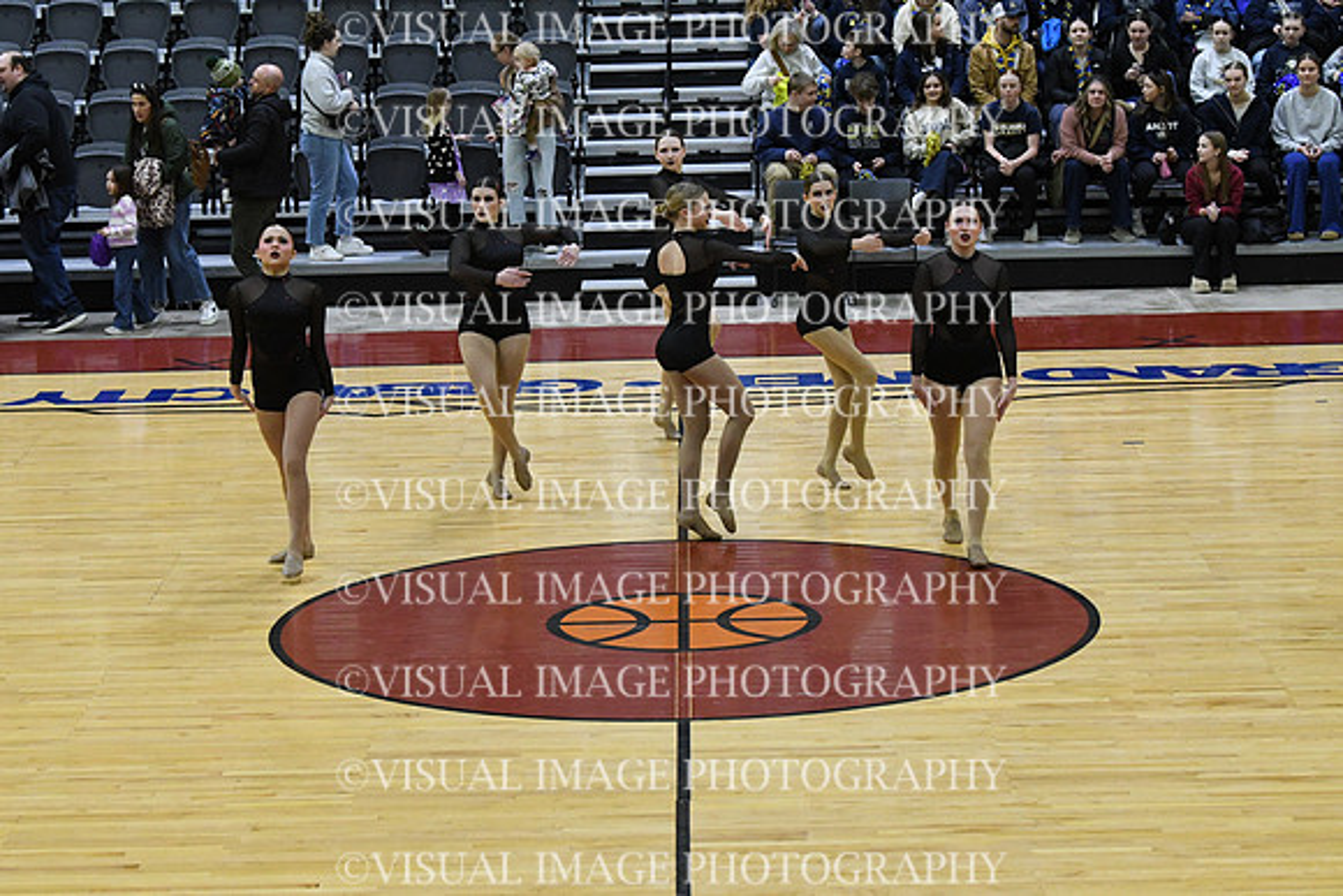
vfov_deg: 13.0
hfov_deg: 19.5
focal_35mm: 105
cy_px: 448
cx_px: 672
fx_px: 3918
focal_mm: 70
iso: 5000
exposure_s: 1/500
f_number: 4
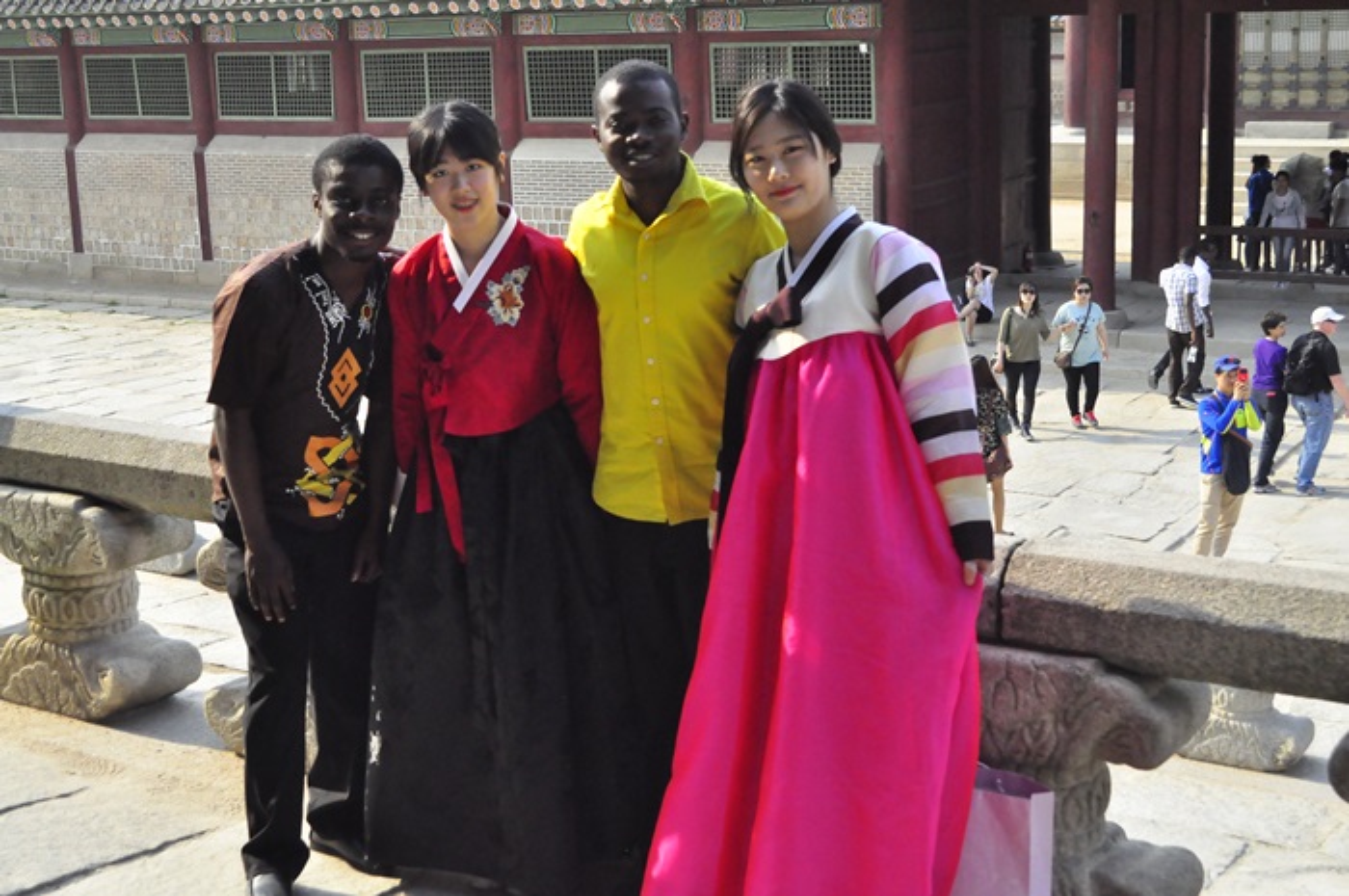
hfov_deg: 38.9
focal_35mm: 51
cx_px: 674
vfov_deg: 26.4
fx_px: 1909
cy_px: 448
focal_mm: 34
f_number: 6.3
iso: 2500
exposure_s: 1/2500
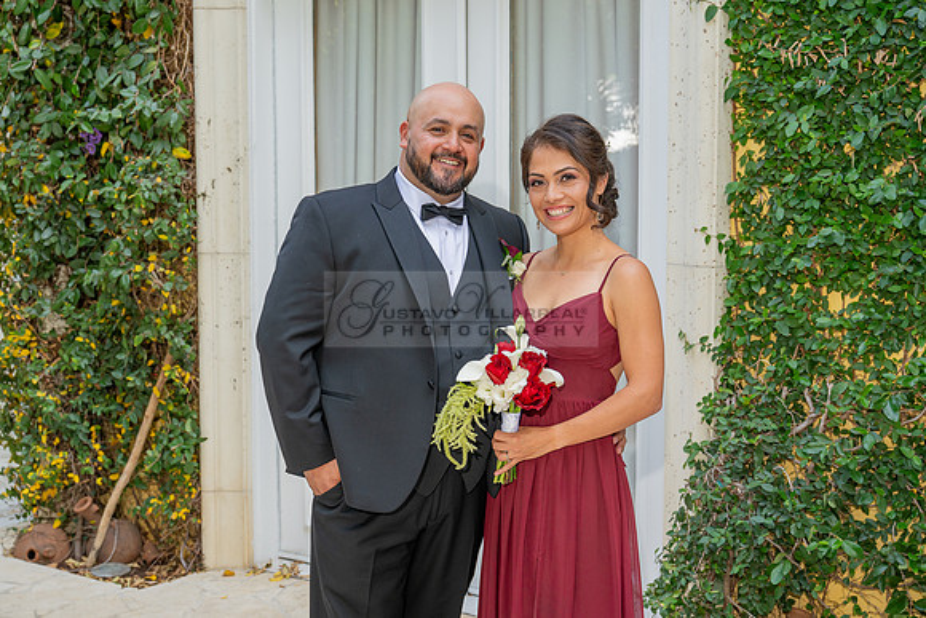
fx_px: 1286
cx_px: 463
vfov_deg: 27.0
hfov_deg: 39.6
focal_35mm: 50
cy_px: 309
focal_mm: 50
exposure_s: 1/200
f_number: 5
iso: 200
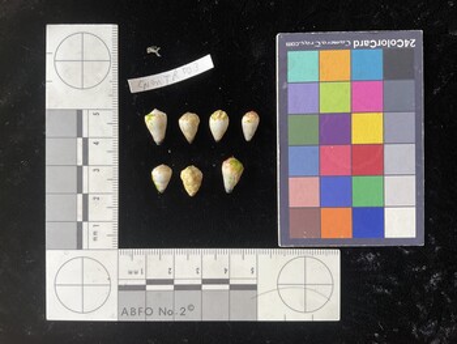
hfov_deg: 61.6
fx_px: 383
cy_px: 172
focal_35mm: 29
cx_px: 228
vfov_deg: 48.3
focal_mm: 3
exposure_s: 1/120
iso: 50
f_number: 1.8
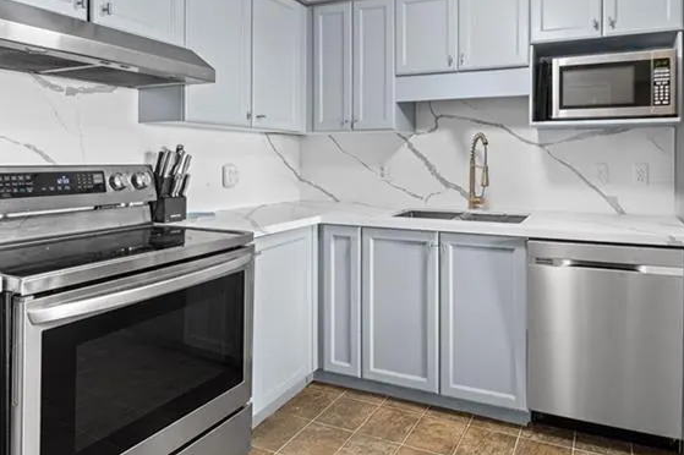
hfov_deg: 76.8
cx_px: 441
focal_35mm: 22
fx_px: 418
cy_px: 159
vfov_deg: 56.2
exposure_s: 2.5
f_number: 10
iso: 400
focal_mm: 12
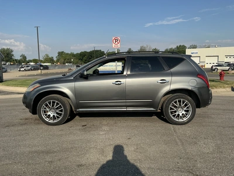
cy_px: 88
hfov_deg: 63.4
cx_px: 117
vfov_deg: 49.7
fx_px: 189
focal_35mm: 28
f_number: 1.8
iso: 25
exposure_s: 1/1912
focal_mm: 3
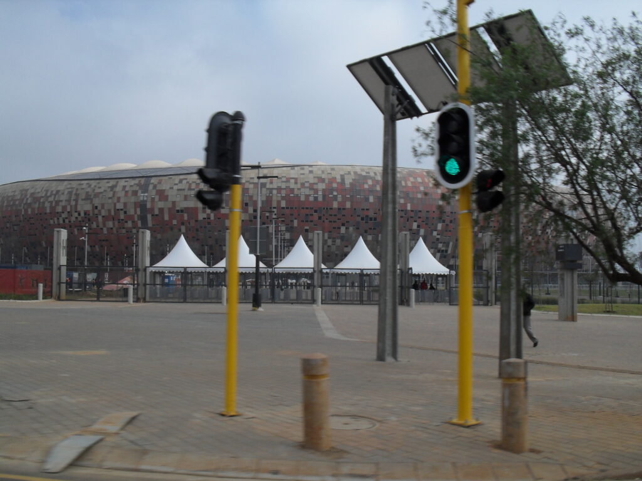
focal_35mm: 38
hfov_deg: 49.0
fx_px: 705
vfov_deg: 37.7
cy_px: 240
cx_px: 321
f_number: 8.3
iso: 80
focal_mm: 6.3
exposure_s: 1/250
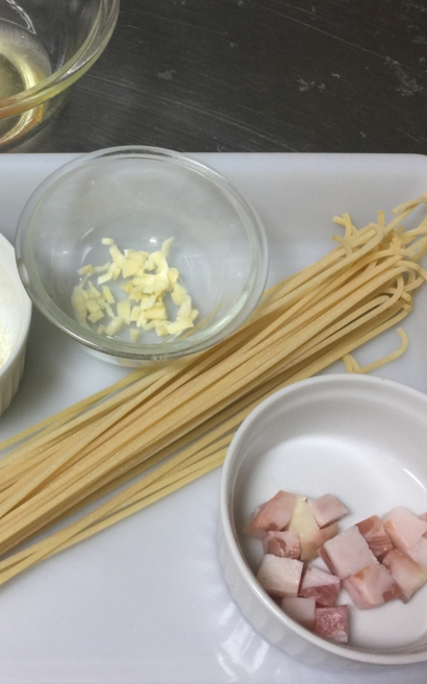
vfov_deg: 41.7
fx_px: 894
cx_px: 68
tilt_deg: -58.0
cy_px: 286
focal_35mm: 48
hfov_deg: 26.2
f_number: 2.2
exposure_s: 1/15
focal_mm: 4.15
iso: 40
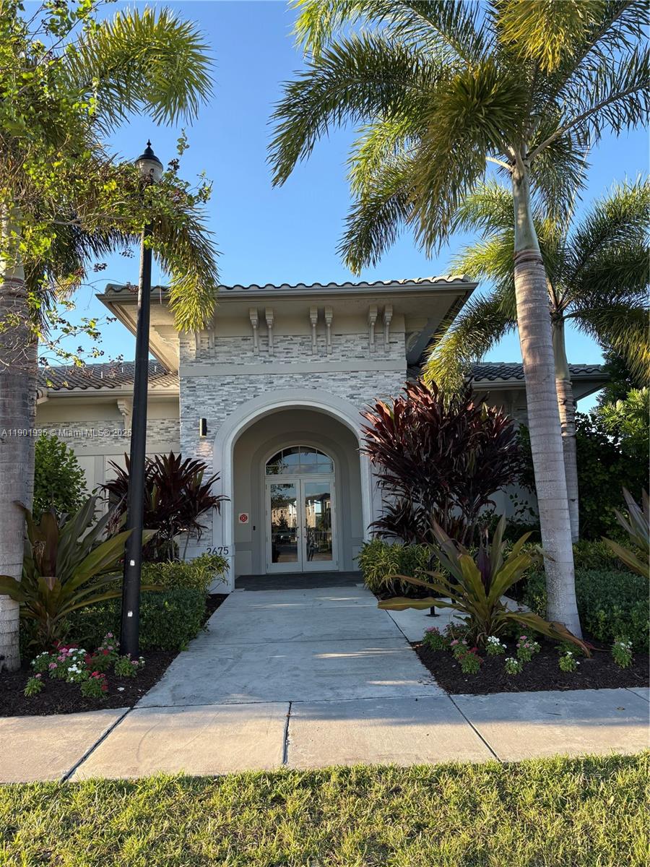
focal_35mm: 26
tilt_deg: +9.0
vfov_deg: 67.3
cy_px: 434
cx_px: 325
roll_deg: +2.9
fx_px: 651
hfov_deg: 53.1
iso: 50
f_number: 1.6
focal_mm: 5.96
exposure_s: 1/612
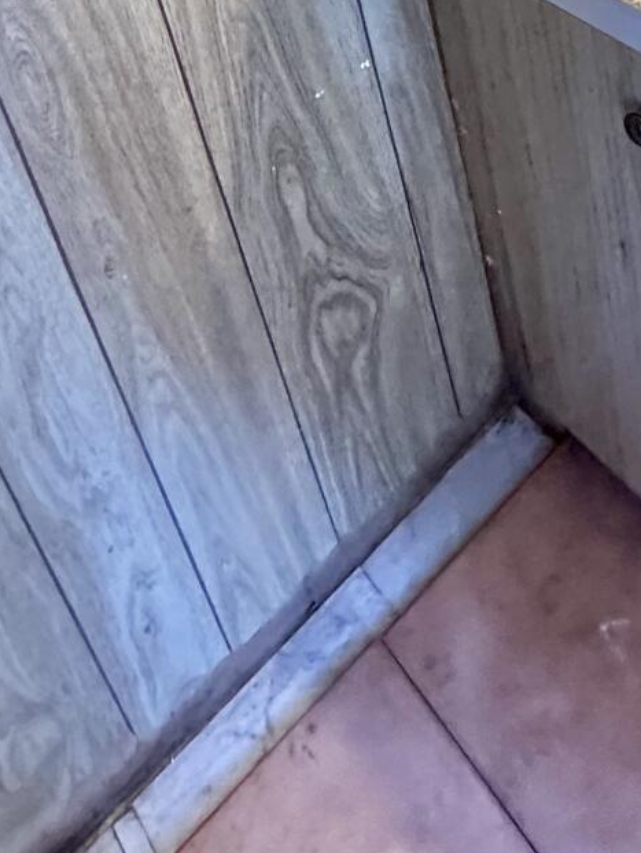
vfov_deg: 31.0
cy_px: -300
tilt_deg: -21.6
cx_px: 498
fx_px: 1110
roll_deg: +8.1
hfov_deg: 31.5
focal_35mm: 45
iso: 500
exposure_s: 1/60
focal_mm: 2.22
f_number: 2.2
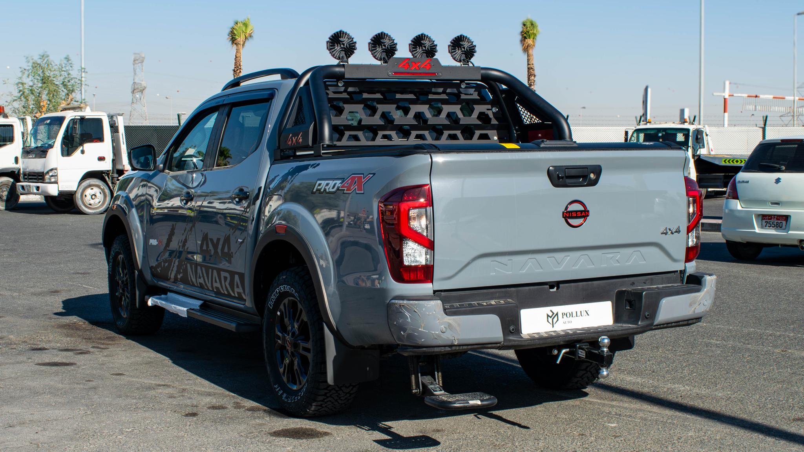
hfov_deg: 37.5
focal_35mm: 56
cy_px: 226
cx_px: 389
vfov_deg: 21.6
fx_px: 1185
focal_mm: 24
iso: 250
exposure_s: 1/500
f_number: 11
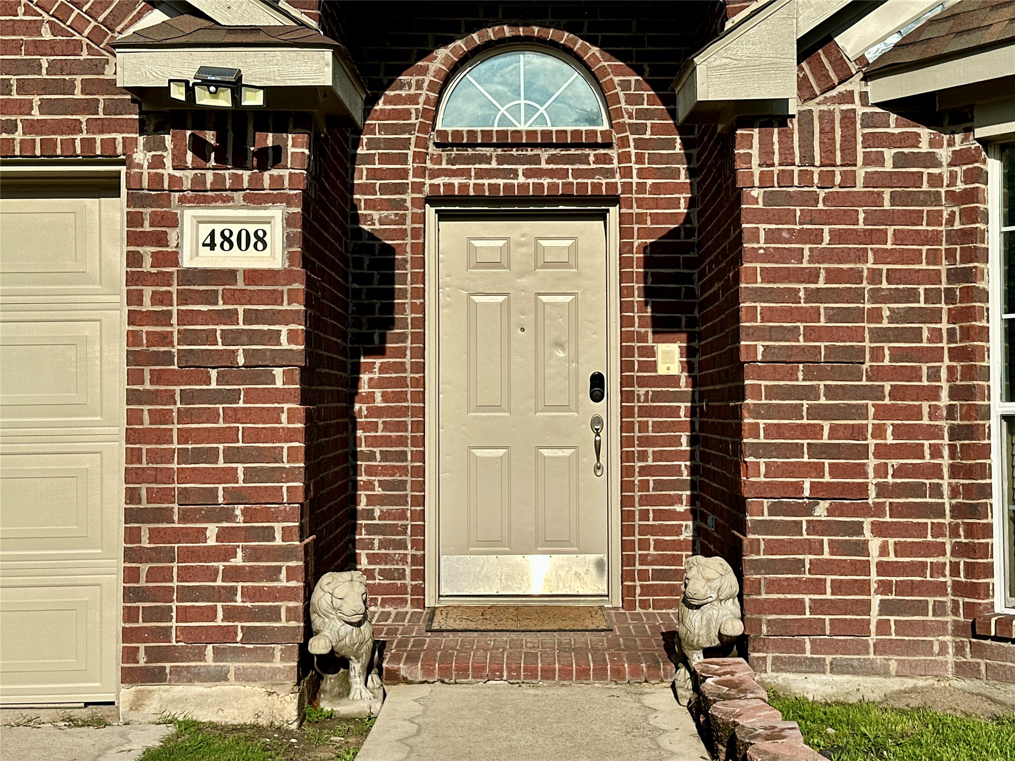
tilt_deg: +1.4
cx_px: 508
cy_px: 380
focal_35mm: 48
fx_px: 1407
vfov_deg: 30.3
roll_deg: +0.4
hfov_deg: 39.7
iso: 64
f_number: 1.78
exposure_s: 1/5263
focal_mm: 6.86
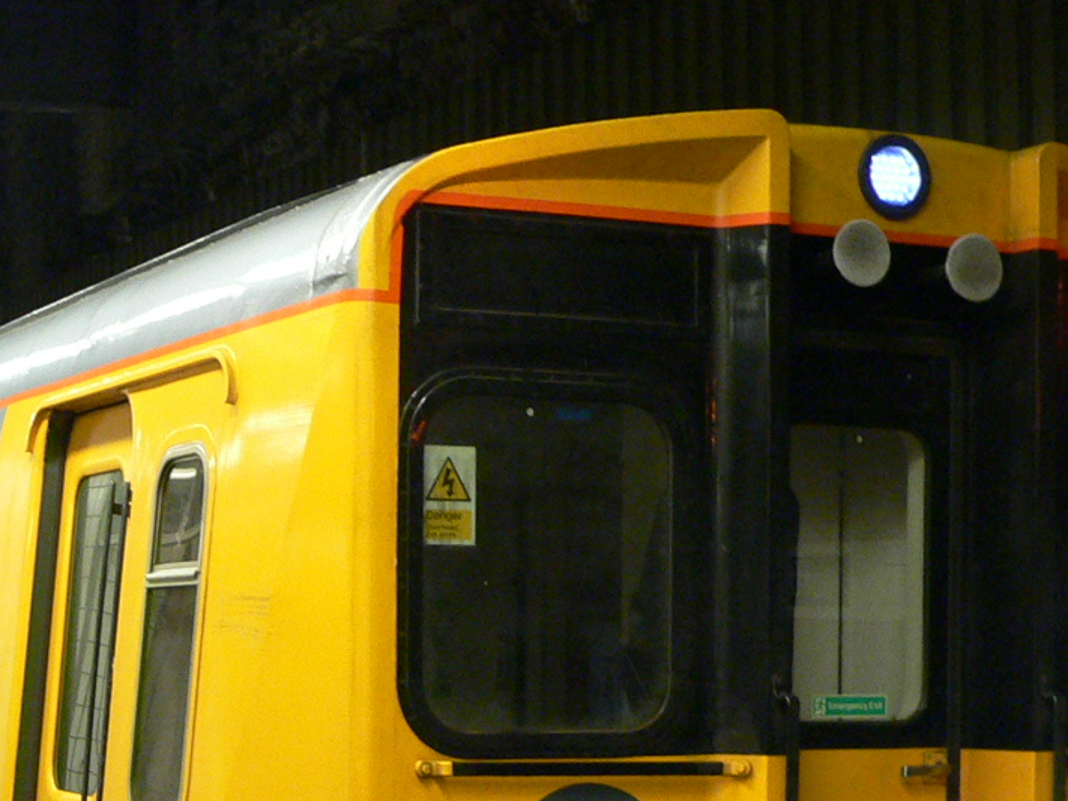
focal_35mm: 81
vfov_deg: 17.9
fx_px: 2499
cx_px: 416
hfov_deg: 24.1
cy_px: 756
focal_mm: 6
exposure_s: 1/13
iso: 200
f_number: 2.8
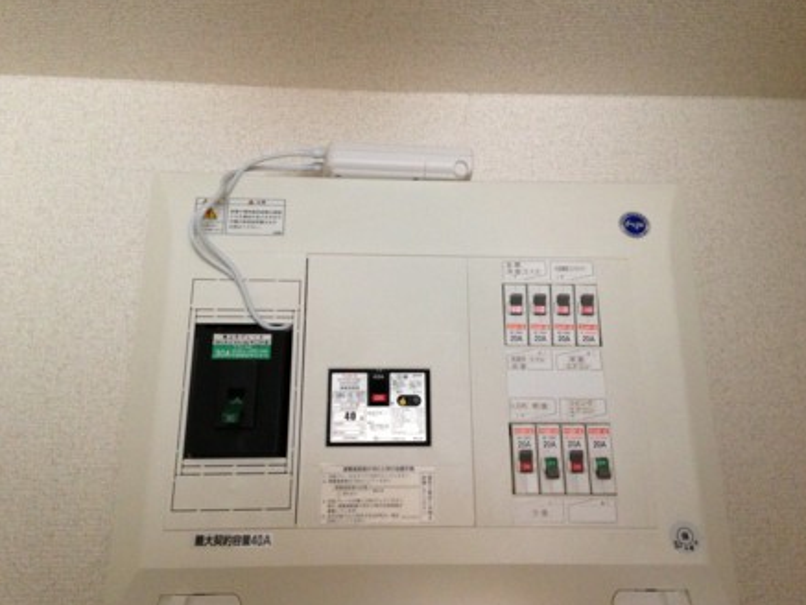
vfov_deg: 41.8
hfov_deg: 53.9
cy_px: 304
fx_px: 792
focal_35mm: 34
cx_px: 413
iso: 400
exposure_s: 1/20
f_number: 2.4
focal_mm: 4.13
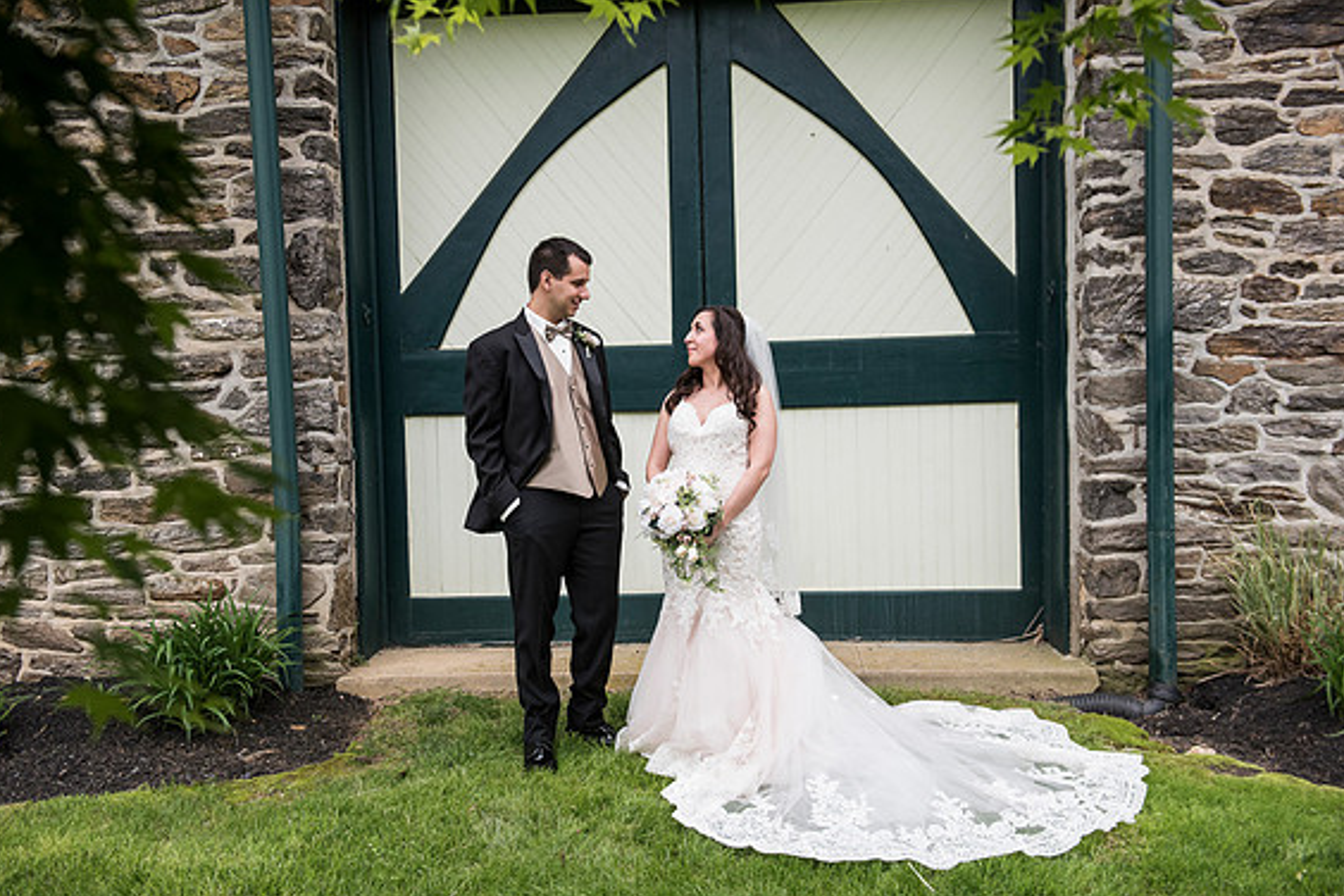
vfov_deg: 36.9
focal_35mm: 36
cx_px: 658
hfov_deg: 53.1
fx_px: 1344
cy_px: 452
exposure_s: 1/2500
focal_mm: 35
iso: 800
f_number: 3.5
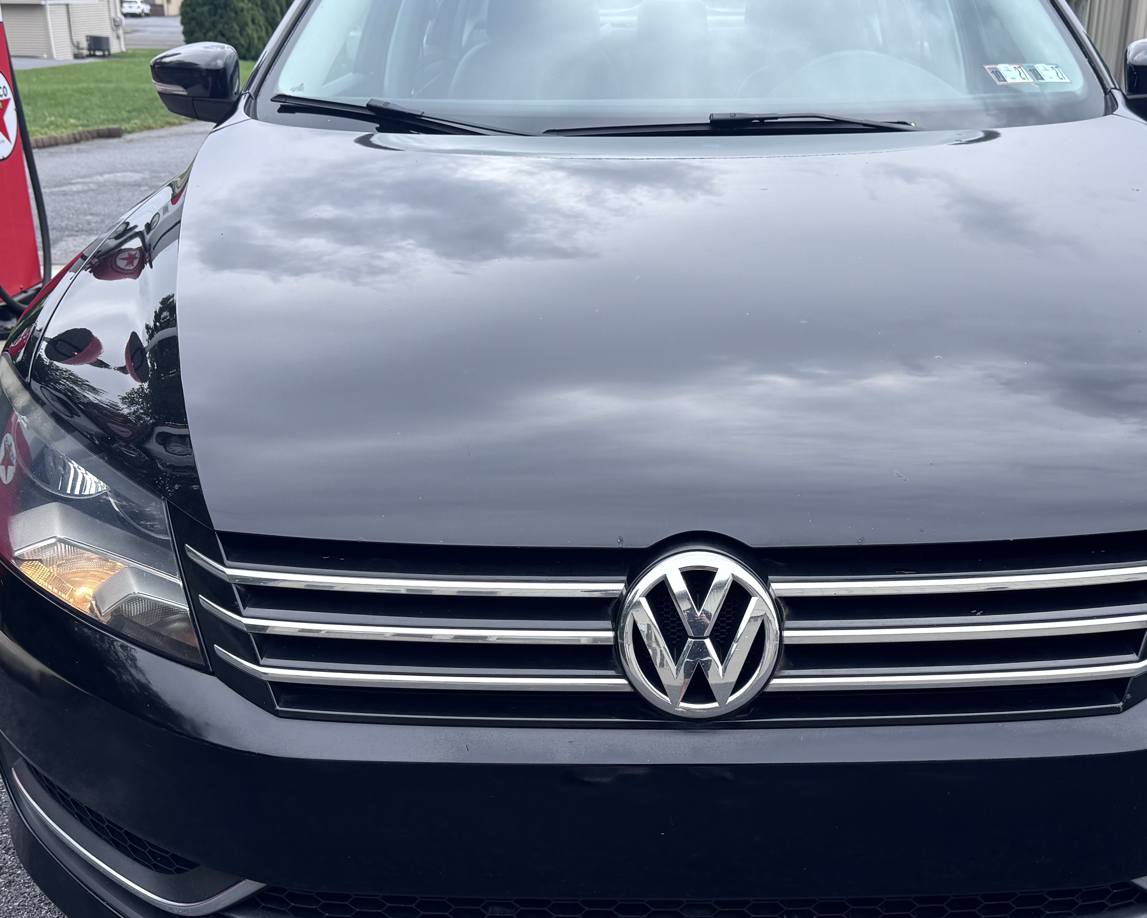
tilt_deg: -21.5
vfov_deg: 38.2
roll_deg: -0.9
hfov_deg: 46.7
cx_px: 667
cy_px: 500
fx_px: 1324
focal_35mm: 39
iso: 80
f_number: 1.78
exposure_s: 1/1869
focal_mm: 6.76
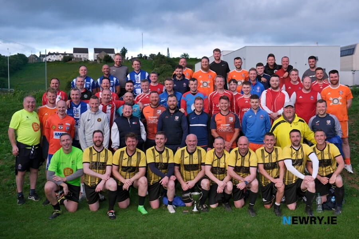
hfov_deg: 50.7
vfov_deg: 35.1
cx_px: 180
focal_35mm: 38
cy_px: 120
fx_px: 379
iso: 1000
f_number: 4.5
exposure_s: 1/400
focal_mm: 25.4
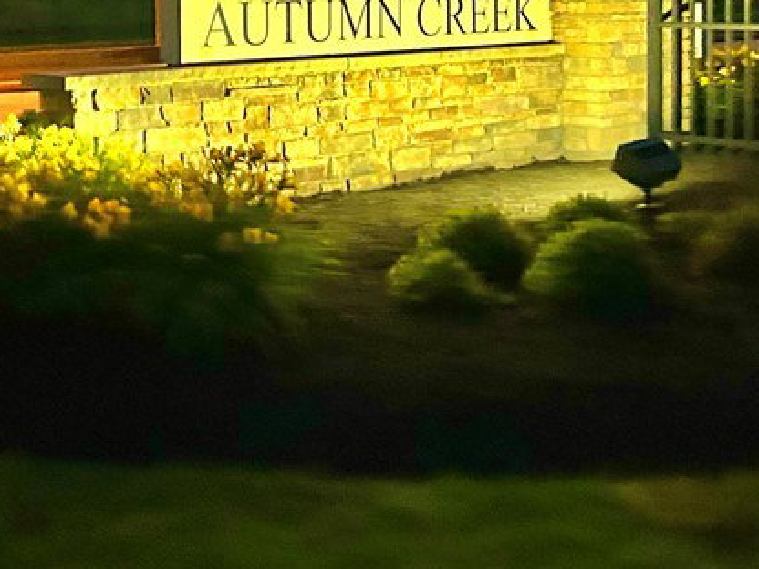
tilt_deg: +4.4
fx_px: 1403
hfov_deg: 30.2
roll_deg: +0.0
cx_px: 312
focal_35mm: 64
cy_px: -11
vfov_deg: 22.0
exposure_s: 1/40
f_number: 1.5
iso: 500
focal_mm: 5.7
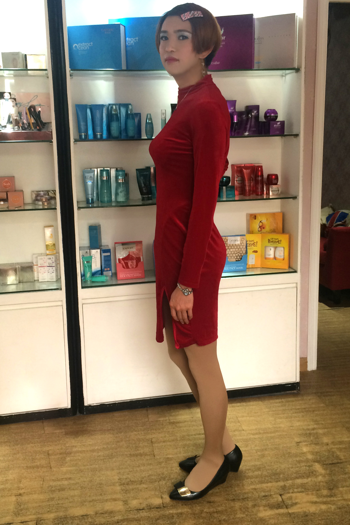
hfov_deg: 37.8
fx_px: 510
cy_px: 230
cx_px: 170
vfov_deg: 54.3
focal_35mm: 35
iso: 50
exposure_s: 1/33
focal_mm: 4.15
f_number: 2.2
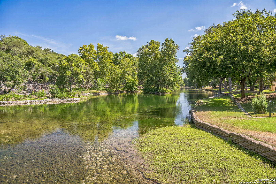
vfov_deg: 46.4
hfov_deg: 65.5
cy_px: 92
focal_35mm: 28
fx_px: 215
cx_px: 138
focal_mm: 28
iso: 250
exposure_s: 1/125
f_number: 8
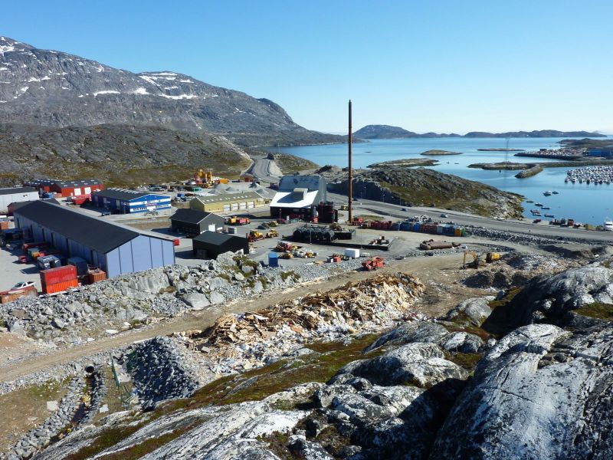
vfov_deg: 54.9
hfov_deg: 69.4
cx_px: 306
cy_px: 230
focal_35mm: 25
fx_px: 443
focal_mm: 4.1
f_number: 5
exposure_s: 1/400
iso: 80
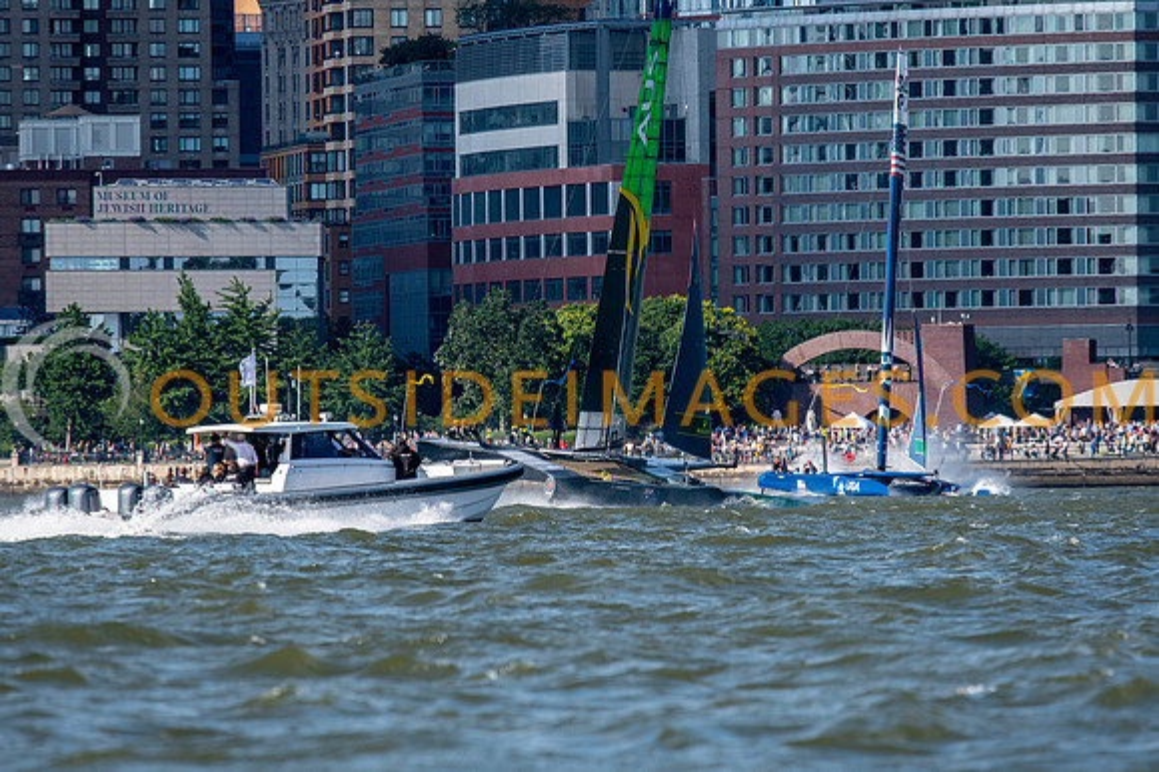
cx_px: 580
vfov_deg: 3.0
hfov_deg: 4.6
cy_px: 386
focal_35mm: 450
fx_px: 14487
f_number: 5
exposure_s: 1/2500
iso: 640
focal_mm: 300
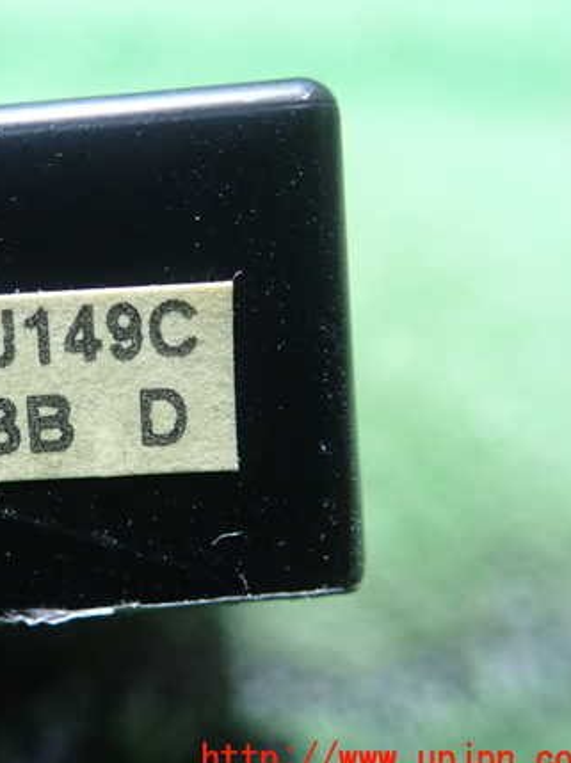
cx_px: 69
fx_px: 925
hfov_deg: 32.8
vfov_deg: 44.8
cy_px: 382
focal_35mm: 42
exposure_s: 1/60
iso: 800
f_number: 2.3
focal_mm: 5.5
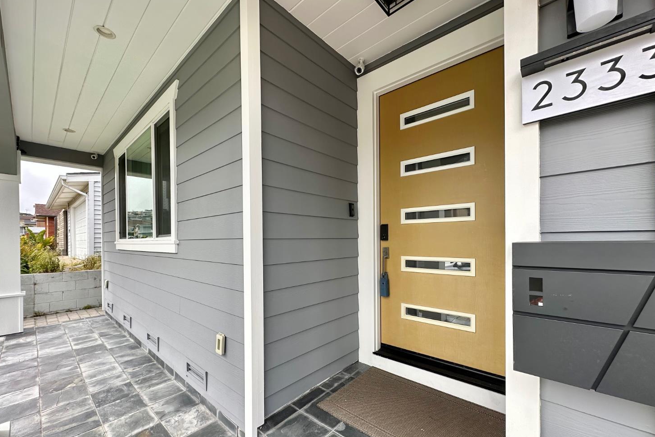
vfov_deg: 77.1
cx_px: 327
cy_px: 241
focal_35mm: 15
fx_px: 273
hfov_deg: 100.4
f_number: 2.2
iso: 40
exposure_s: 1/413
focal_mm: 2.22
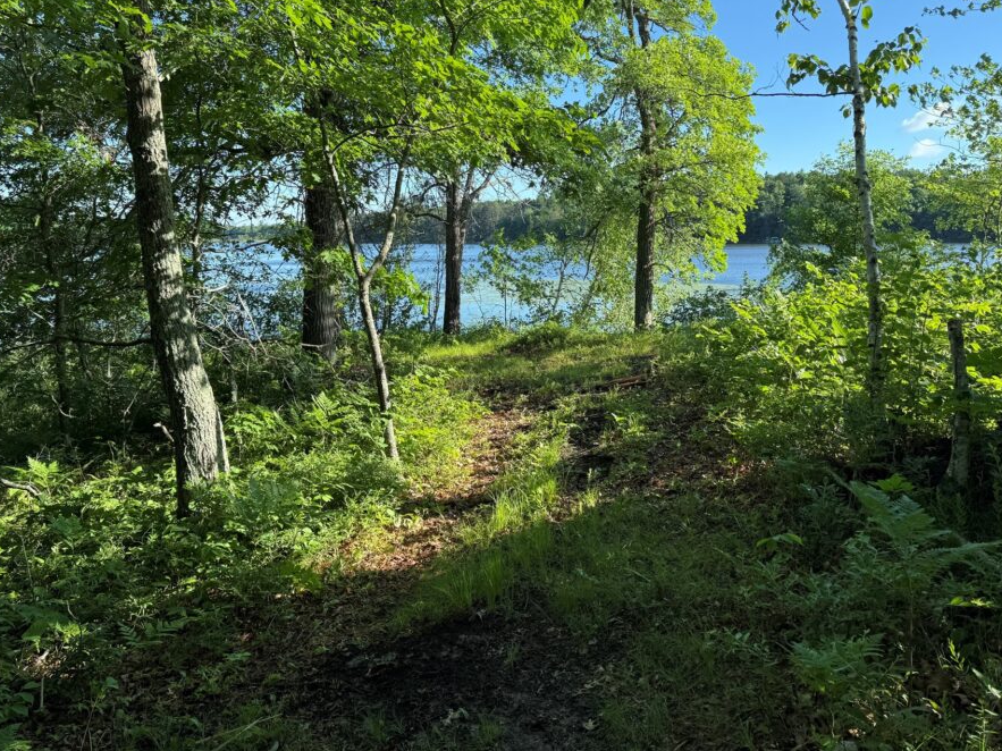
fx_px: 839
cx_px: 501
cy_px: 298
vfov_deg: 47.9
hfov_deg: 61.7
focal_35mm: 29
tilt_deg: -4.6
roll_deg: +0.3
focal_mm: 6.76
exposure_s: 1/1075
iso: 80
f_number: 1.78
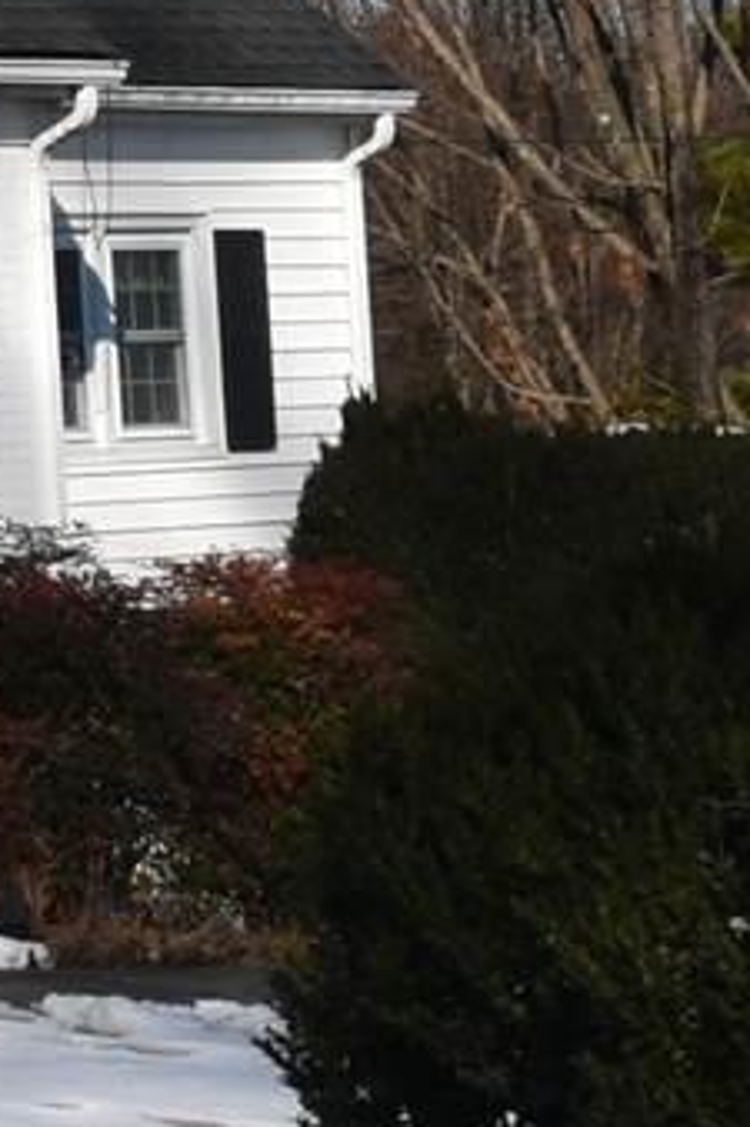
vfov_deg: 10.6
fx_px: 5974
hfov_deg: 6.4
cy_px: -97
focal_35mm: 191
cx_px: -1703
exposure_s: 1/400
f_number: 10
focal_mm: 14
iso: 100
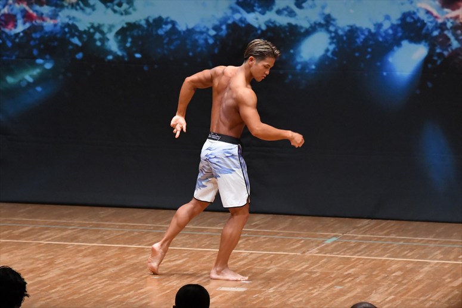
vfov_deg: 4.8
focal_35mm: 285
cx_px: 231
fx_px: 3656
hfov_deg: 7.2
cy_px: 154
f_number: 5.6
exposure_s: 1/400
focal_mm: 190
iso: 6400
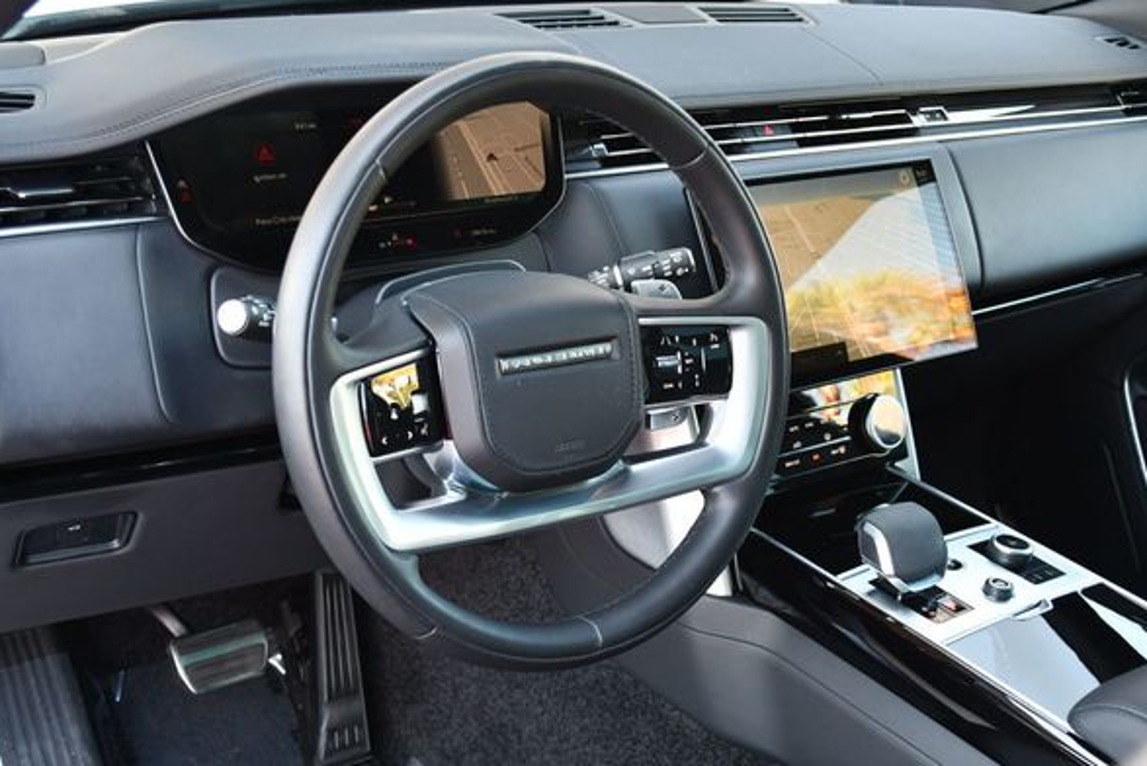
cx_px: 557
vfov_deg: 28.1
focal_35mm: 48
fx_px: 1530
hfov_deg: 41.1
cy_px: 371
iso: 900
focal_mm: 22
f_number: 4
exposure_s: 1/125
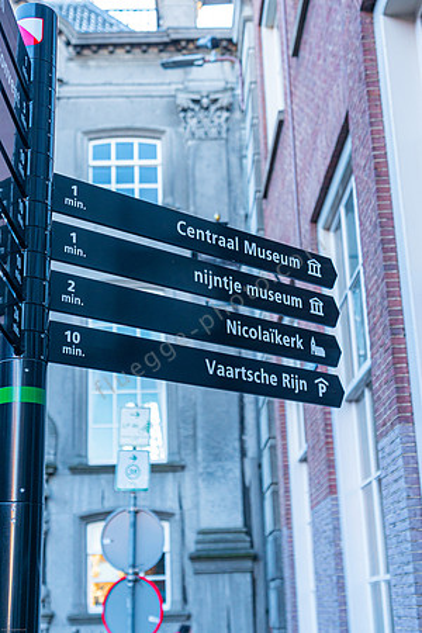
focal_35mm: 52
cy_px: 316
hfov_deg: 26.0
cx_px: 211
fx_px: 914
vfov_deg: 38.2
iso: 640
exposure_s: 1/320
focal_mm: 35
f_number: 3.2
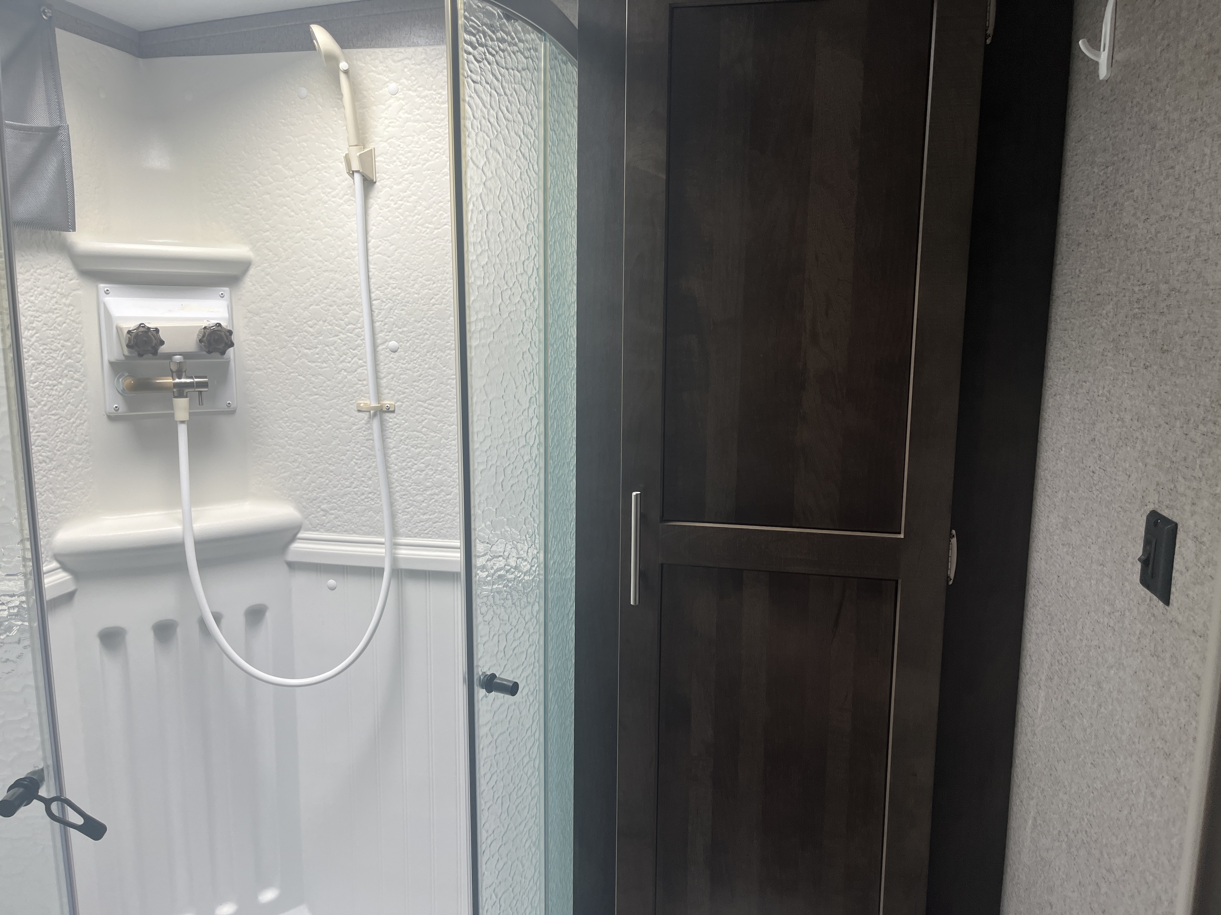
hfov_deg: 67.3
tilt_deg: -7.3
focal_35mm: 26
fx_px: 917
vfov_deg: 53.1
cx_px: 610
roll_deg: +0.4
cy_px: 458
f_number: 1.6
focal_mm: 5.1
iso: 50
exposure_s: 1/122
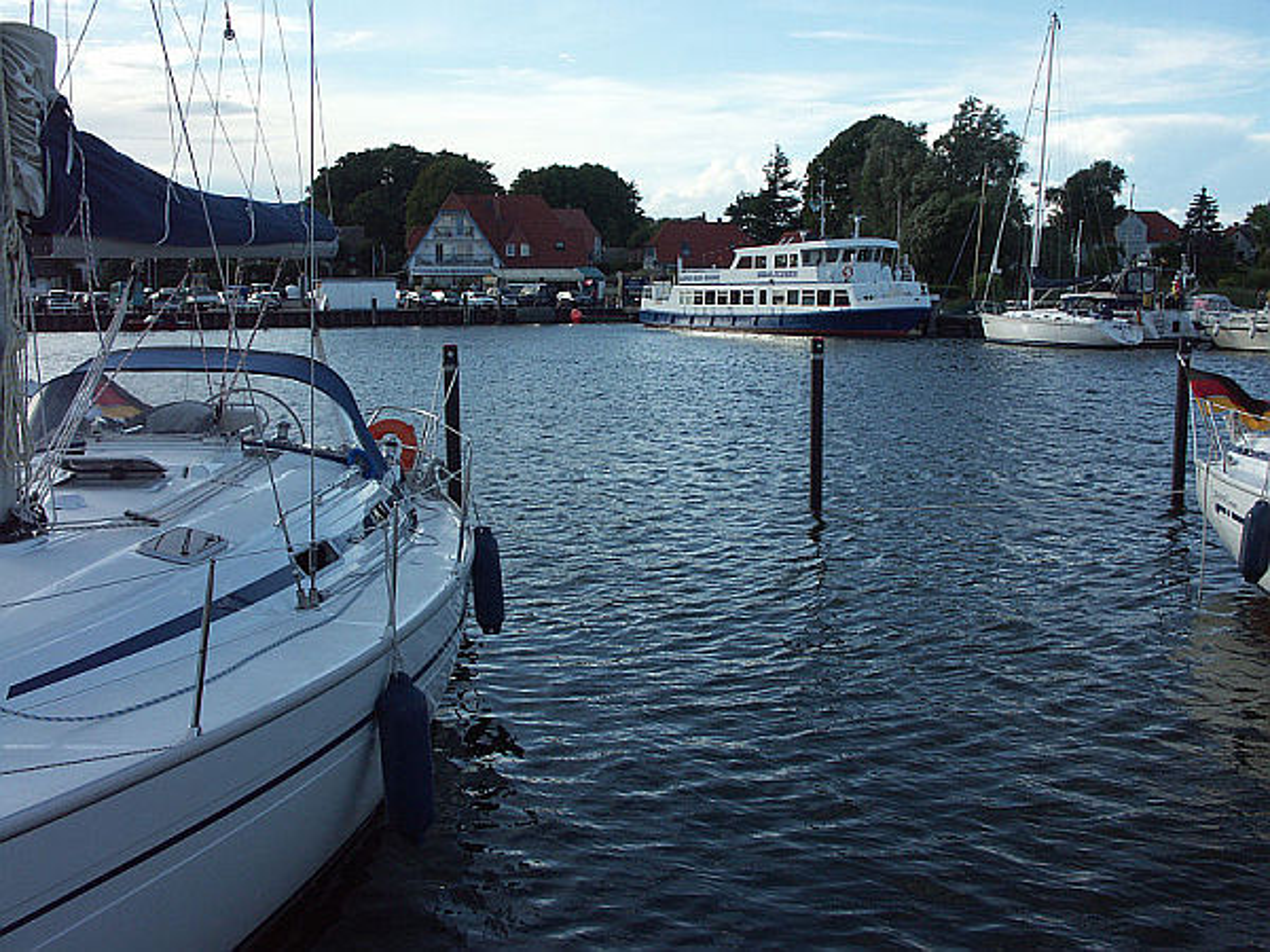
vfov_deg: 36.8
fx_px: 1431
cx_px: 635
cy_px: 476
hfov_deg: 47.9
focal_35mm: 39
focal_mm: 10.17
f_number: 7.1
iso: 100
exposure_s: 1/400
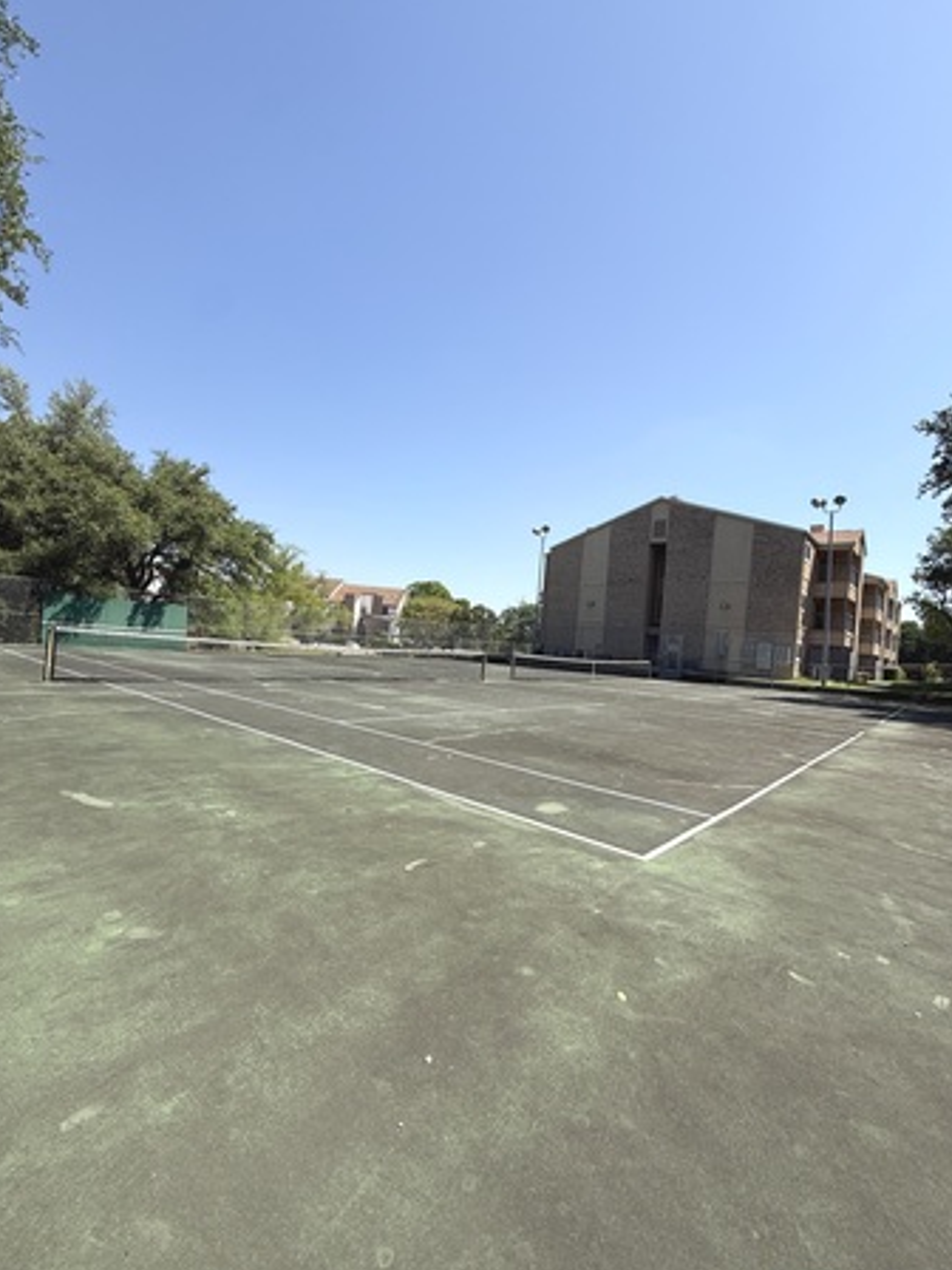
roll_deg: -3.9
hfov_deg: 81.7
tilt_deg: +0.5
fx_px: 550
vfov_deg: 98.1
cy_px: 655
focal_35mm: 15
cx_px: 490
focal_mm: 2.22
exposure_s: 1/1901
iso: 50
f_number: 2.2
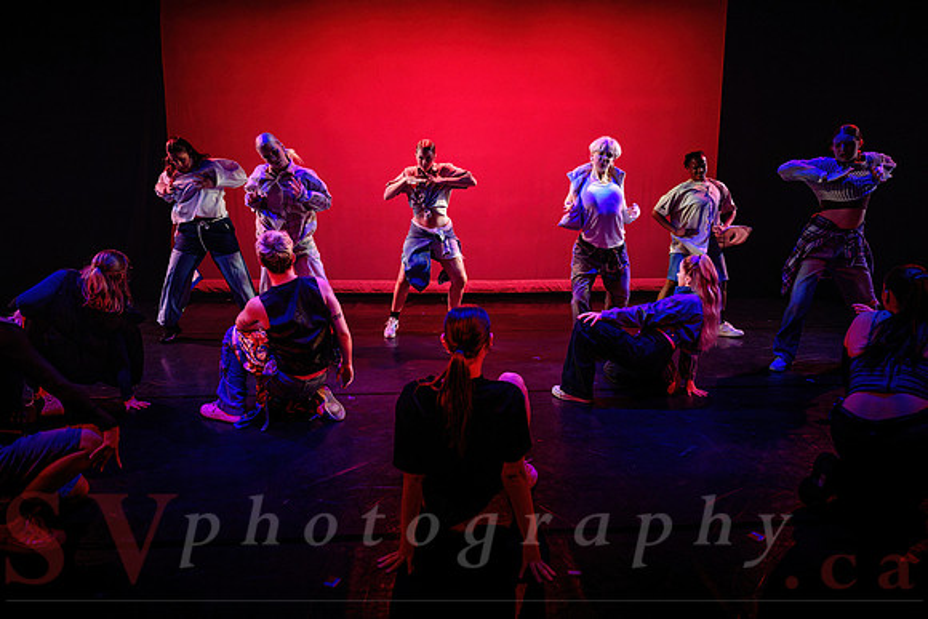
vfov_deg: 53.2
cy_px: 310
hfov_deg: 73.7
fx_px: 619
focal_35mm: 24
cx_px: 464
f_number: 2.8
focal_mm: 24
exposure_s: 1/300
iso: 3200
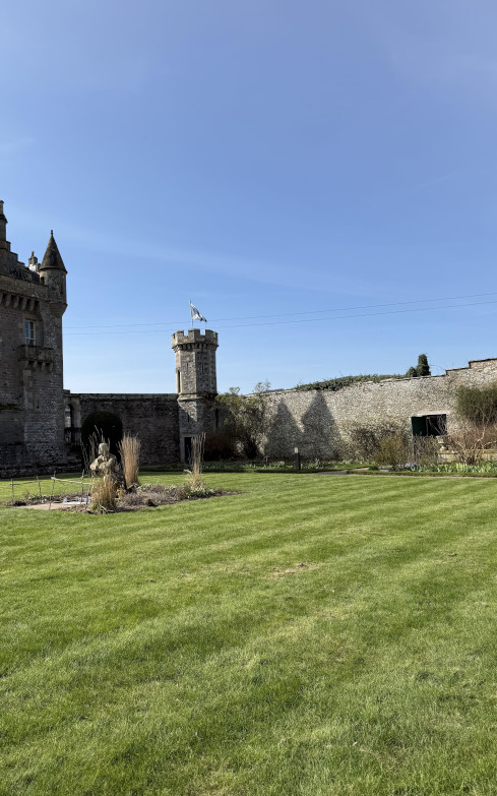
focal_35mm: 26
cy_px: 393
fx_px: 564
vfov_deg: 70.4
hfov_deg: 47.3
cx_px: 201
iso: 80
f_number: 1.78
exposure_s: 1/4167
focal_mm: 6.76
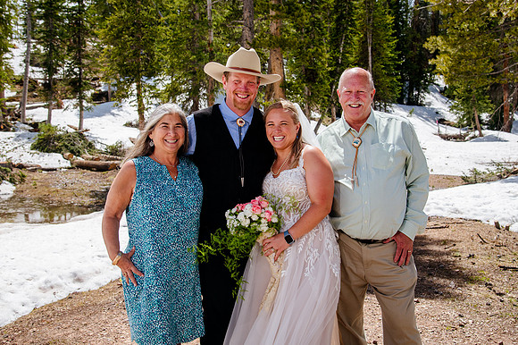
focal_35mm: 43
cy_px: 152
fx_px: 612
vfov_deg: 31.4
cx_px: 259
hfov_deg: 45.9
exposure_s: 1/320
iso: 400
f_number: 7.1
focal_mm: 38
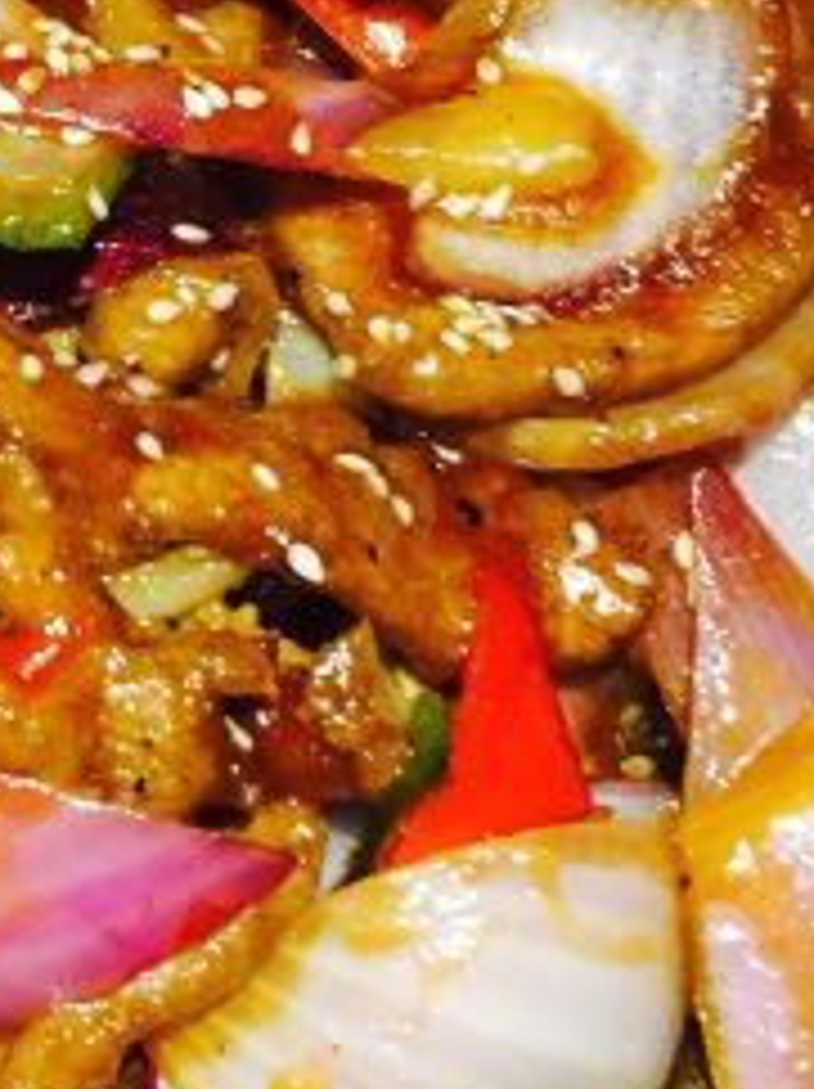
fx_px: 2638
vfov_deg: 23.1
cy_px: 315
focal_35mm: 84
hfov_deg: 17.1
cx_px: -34
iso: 80
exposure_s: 1/30
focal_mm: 4.15
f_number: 2.2
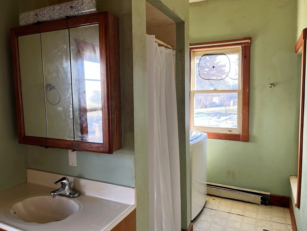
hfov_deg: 67.3
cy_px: 116
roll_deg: +0.4
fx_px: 231
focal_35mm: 26
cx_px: 154
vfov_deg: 53.1
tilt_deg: -5.6
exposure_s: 1/121
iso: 80
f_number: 1.6
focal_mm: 5.1
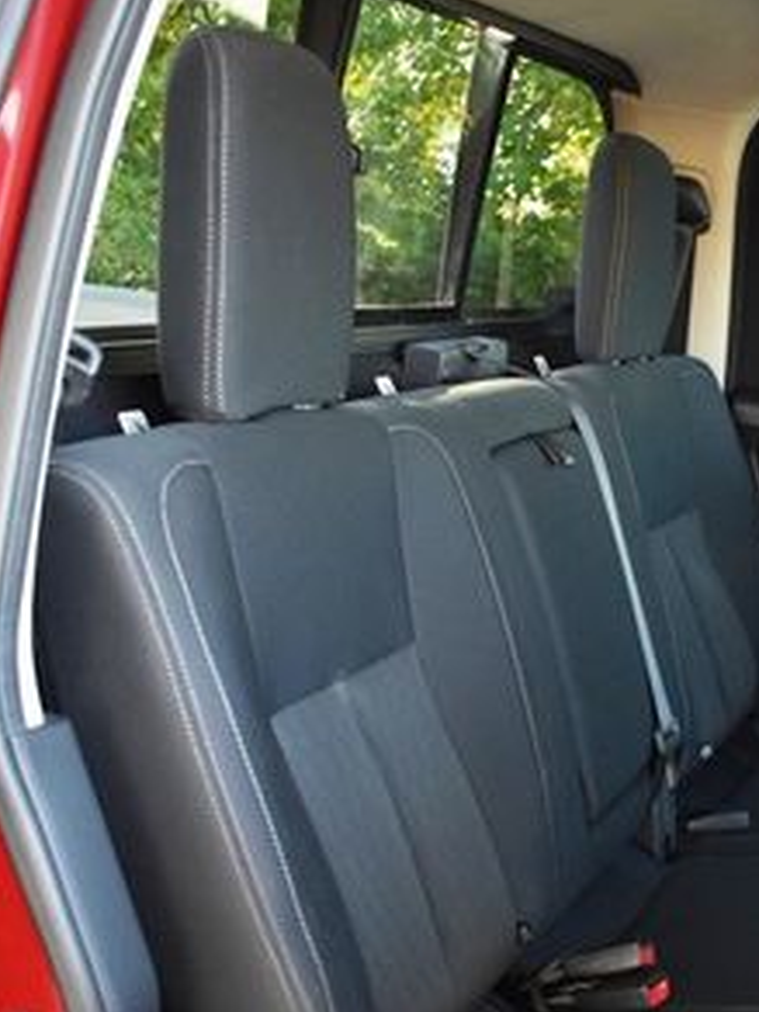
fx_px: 1666
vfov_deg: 33.4
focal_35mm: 57
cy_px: 705
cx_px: 749
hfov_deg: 24.5
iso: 1250
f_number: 3.5
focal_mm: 18
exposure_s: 1/125
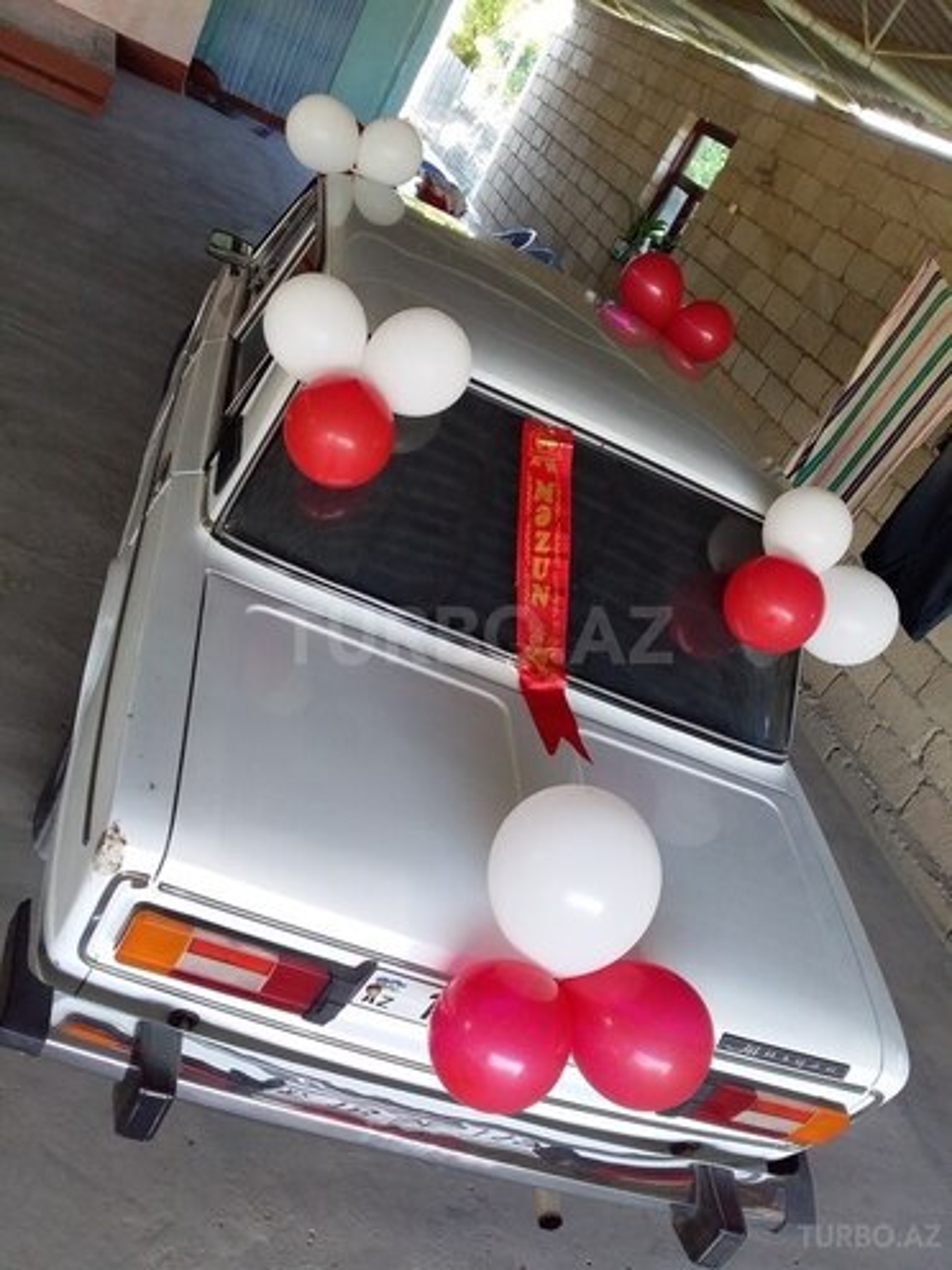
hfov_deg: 45.4
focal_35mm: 31
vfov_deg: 58.4
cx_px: 476
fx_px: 1137
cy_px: 635
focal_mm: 3.3
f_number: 2.2
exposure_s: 1/50
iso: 80
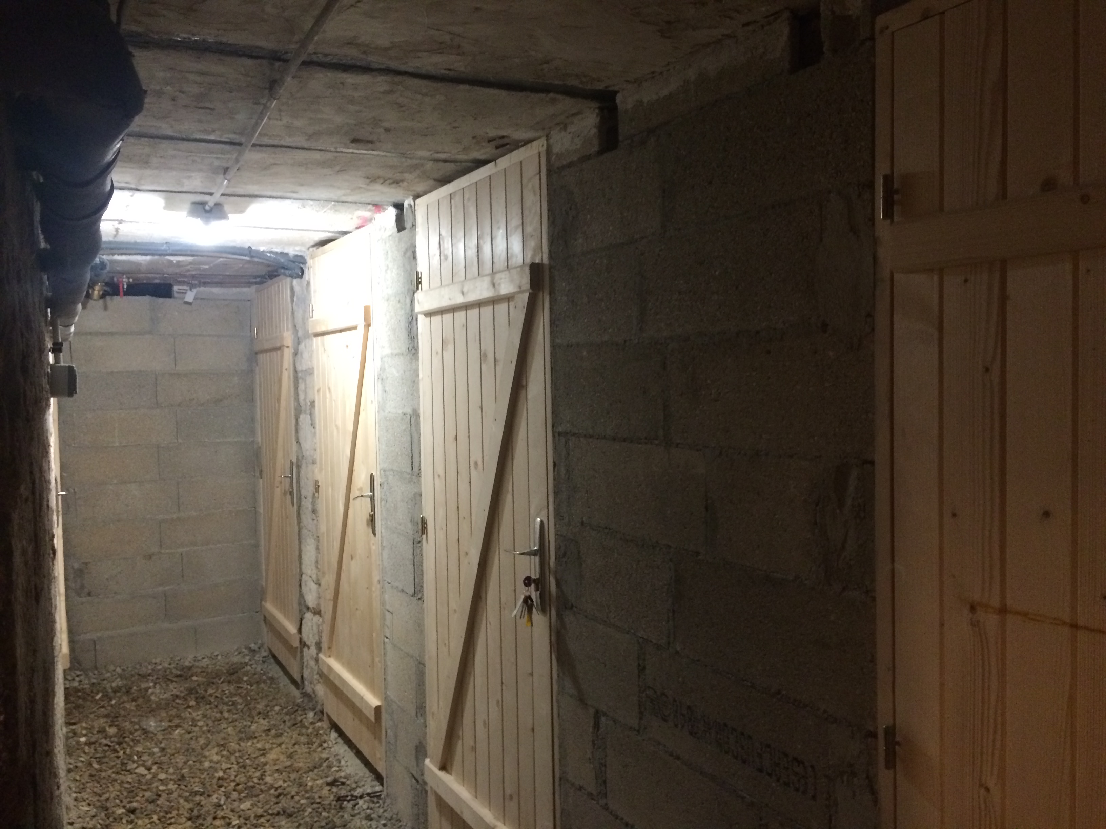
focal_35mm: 29
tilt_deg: -2.3
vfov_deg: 48.2
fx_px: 927
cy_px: 414
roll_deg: +1.4
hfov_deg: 61.7
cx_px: 553
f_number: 2.2
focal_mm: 4.15
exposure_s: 1/25
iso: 320
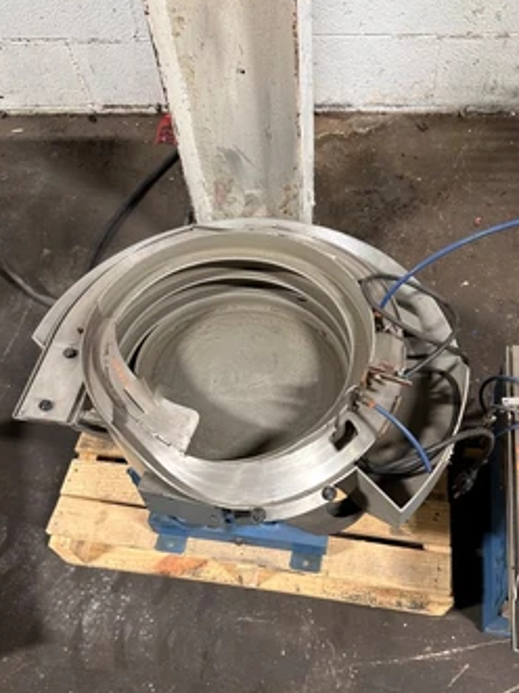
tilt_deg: -60.2
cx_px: 274
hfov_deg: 48.2
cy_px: 406
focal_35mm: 29
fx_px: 580
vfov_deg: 61.3
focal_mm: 6.86
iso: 200
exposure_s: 1/60
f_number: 1.78
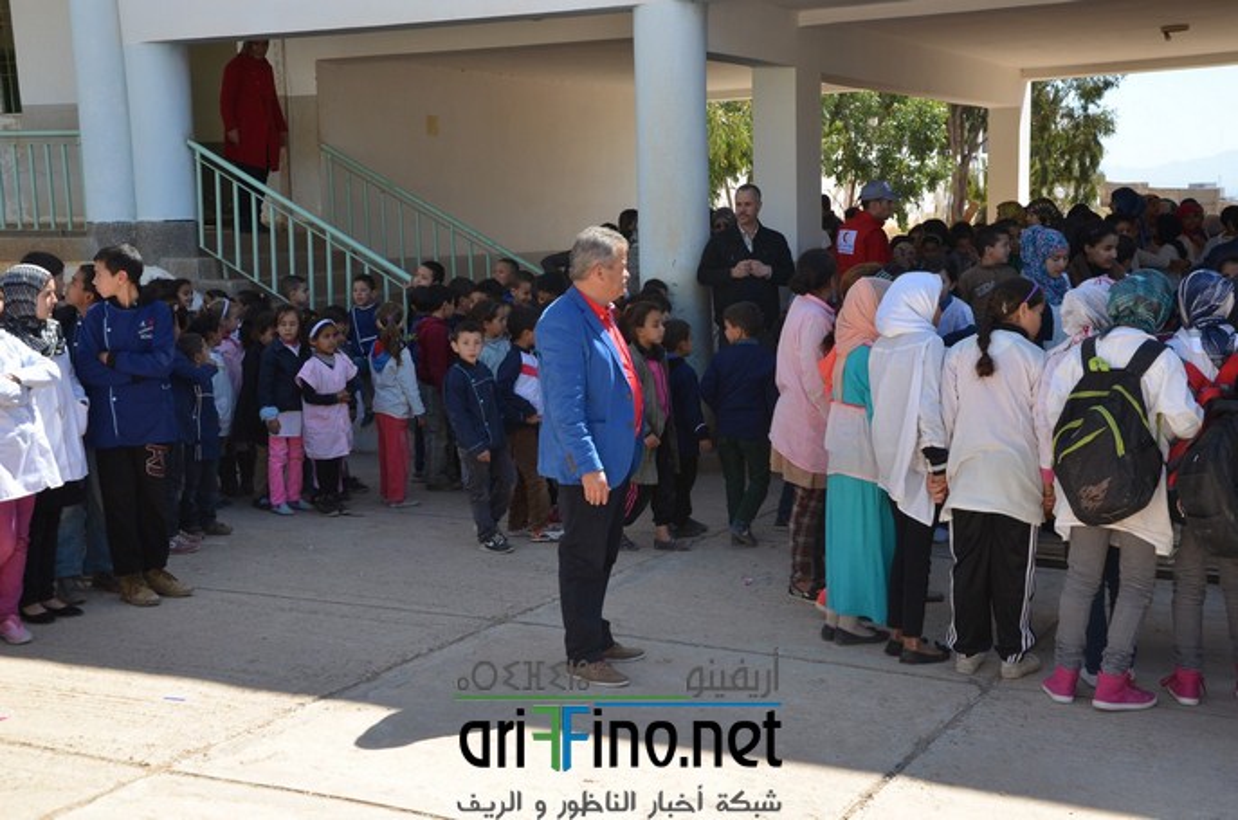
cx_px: 619
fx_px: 1647
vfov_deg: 28.0
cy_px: 410
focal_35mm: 48
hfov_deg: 41.2
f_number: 8
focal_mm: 32
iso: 180
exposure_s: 1/250
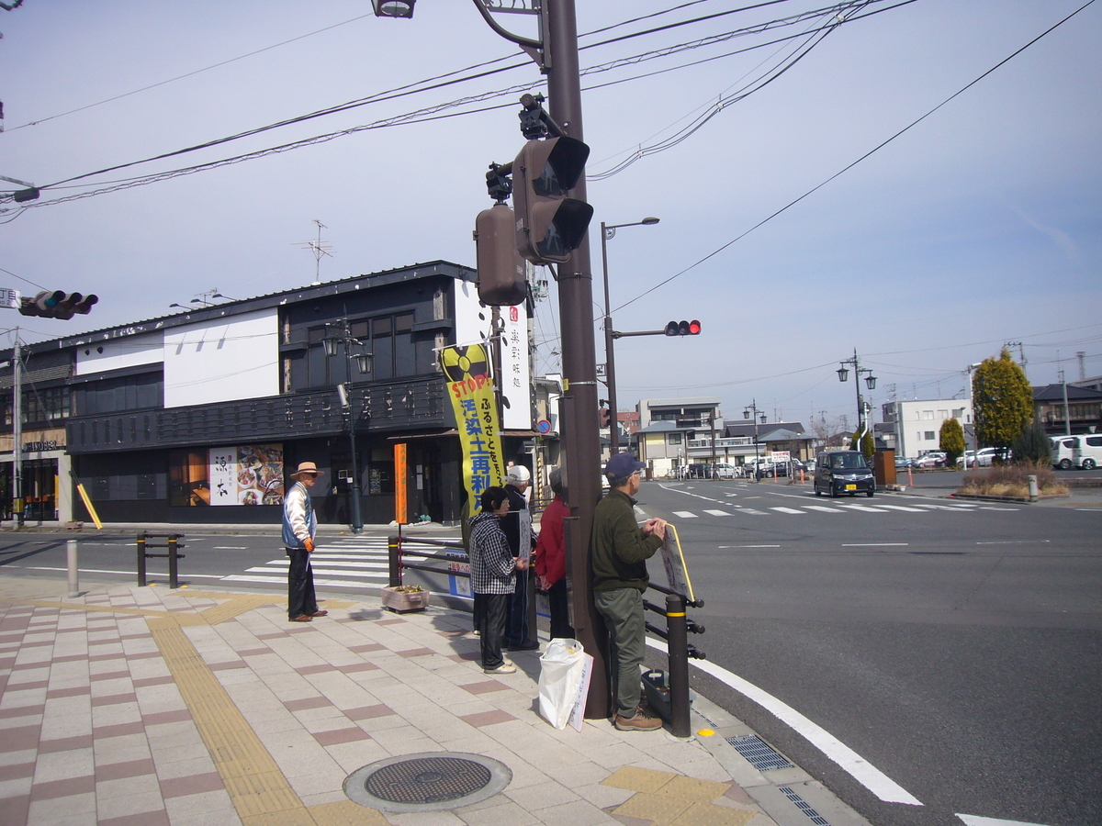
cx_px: 551
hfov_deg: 63.4
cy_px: 413
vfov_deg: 49.7
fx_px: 891
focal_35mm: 28
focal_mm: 4.6
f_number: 5.6
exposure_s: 1/500
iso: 80
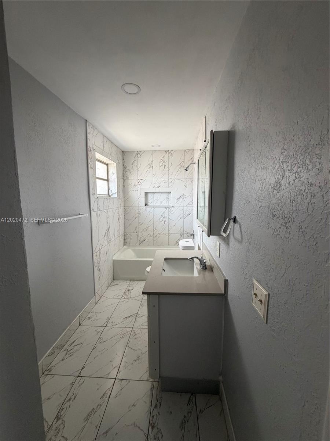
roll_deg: +0.7
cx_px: 165
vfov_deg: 102.1
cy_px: 220
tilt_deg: -5.9
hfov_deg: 85.7
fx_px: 178
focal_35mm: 14
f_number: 2.2
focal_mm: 2.22
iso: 320
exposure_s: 1/87
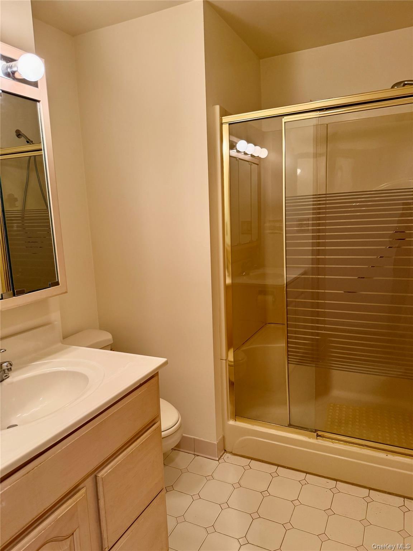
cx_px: 206
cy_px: 276
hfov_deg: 56.8
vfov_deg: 71.6
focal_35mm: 24
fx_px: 382
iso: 200
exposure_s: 1/120
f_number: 1.78
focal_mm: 6.76
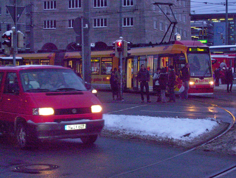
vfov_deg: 17.0
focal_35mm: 87
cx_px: 118
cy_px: 89
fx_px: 594
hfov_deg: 22.5
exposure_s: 1/80
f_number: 4.3
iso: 200
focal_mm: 14.3
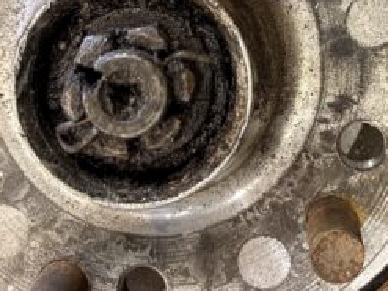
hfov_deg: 18.2
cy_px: -60
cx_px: 243
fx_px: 1210
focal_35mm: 108
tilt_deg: -73.9
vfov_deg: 13.3
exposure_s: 1/60
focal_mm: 5.96
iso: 250
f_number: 1.6
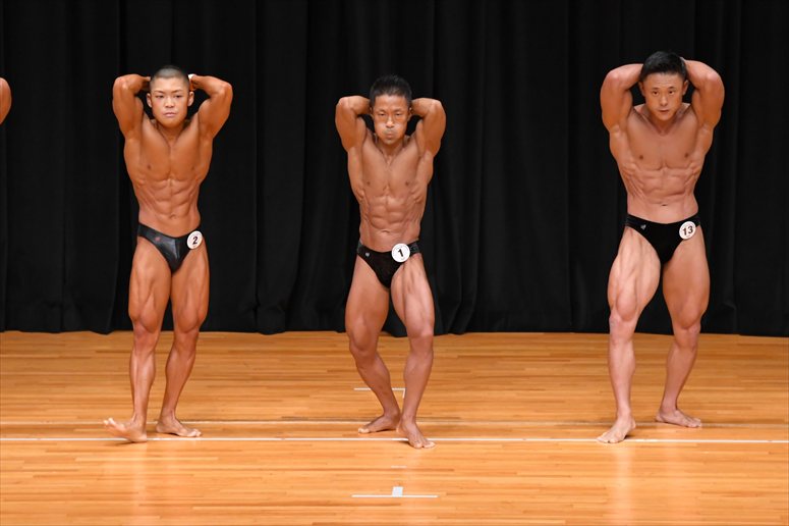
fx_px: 5586
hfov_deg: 8.1
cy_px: 263
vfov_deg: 5.4
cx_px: 394
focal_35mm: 255
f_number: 5.6
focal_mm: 170
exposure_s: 1/400
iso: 4000
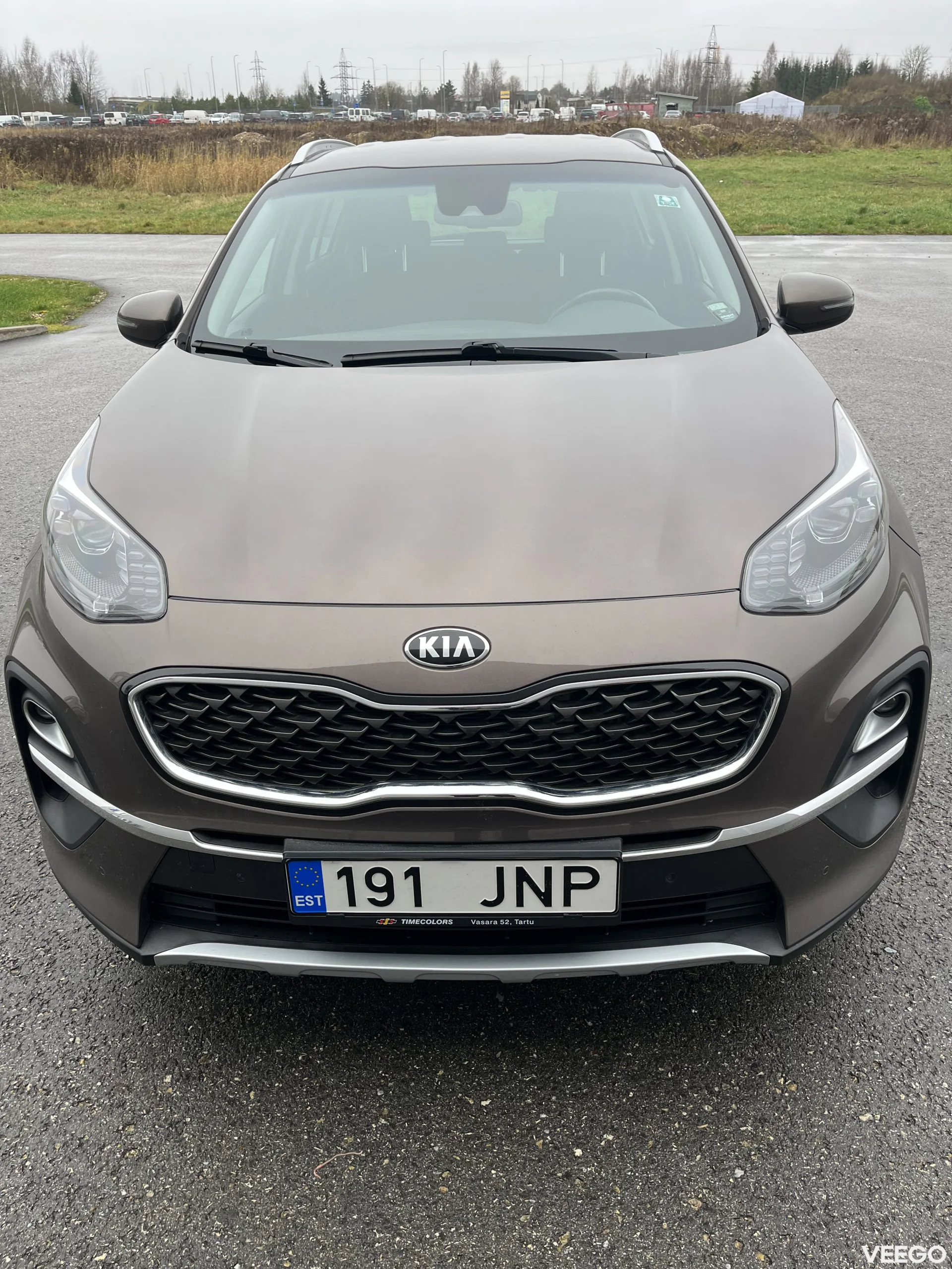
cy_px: 634
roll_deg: +2.2
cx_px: 476
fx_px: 953
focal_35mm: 26
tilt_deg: -29.1
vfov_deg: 67.3
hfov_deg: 53.1
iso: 40
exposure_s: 1/122
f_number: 1.6
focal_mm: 5.1
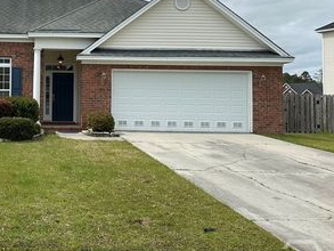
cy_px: 92
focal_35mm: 41
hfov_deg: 42.9
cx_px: 51
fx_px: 396
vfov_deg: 34.9
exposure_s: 1/6623
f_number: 1.78
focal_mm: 6.86
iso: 80
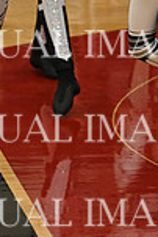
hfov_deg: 1.8
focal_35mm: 747
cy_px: 2
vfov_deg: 2.8
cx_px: 207
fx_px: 4906
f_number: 4
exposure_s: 1/400
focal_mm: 130
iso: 3200
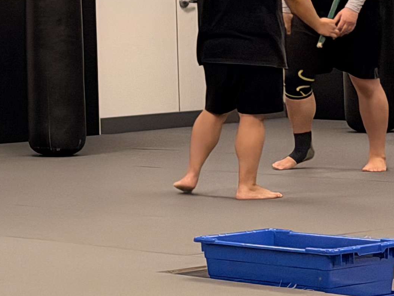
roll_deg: +1.4
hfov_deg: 10.0
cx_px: -357
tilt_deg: -0.9
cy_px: 41
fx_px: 2106
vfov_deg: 8.0
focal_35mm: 185
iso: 200
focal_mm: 6.76
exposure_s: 1/143
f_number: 1.78
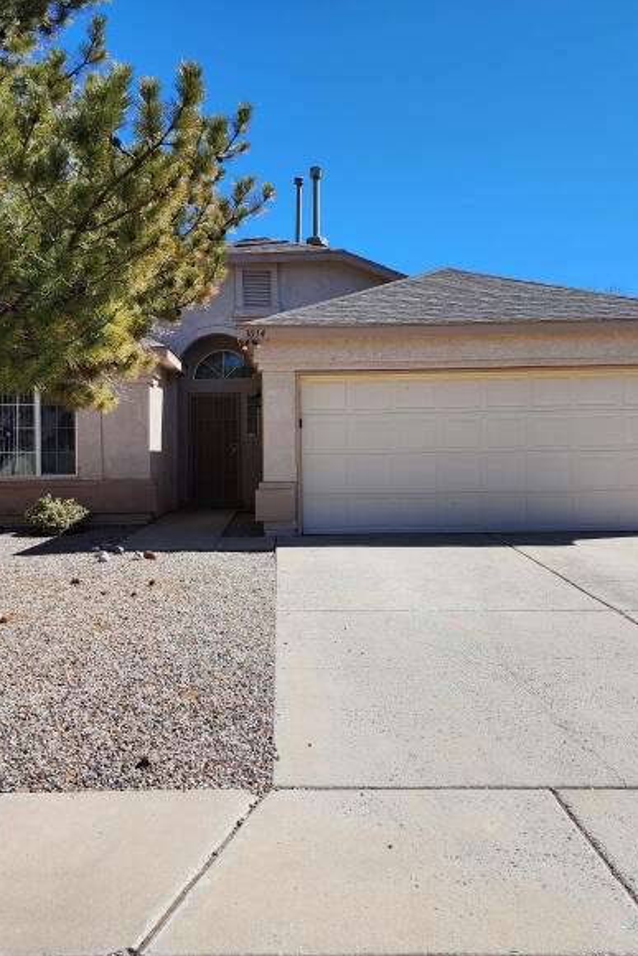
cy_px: 465
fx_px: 877
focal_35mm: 33
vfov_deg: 57.2
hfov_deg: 39.9
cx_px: 277
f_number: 1.8
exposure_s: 1/1199
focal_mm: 6.4
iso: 12
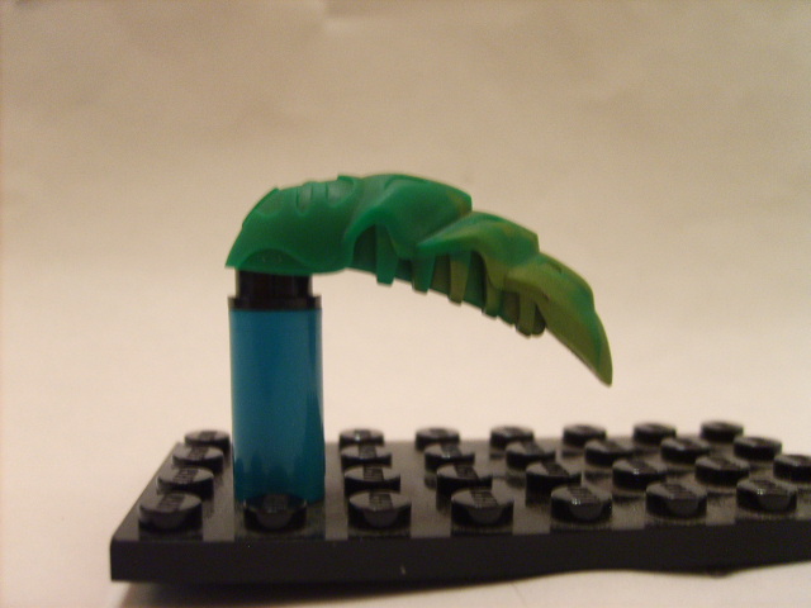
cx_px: 406
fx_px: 820
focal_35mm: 35
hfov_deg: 52.6
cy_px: 304
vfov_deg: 40.7
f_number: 2.8
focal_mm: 5.8
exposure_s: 1/3
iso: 140
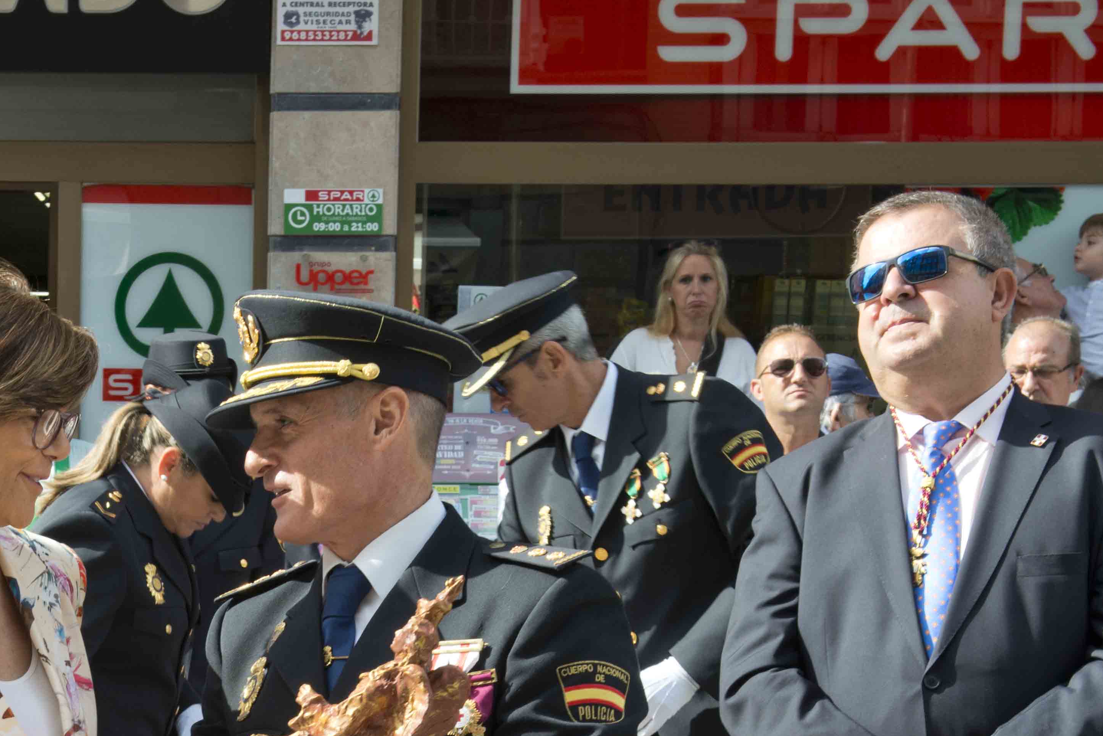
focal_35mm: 115
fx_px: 3524
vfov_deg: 11.7
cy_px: 853
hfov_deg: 17.5
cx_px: 97
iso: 200
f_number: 9
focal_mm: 45
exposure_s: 1/100
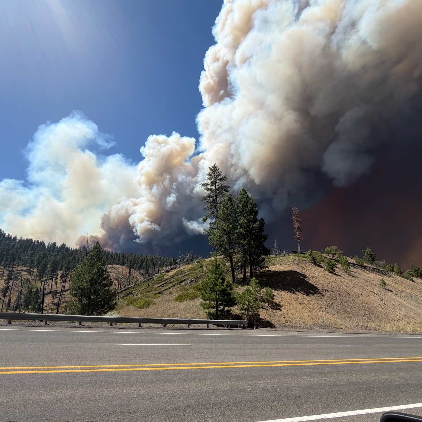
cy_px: 213
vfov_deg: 84.0
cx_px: 185
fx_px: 234
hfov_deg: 83.6
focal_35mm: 17
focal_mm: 2.22
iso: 20
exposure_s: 1/1211
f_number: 2.2
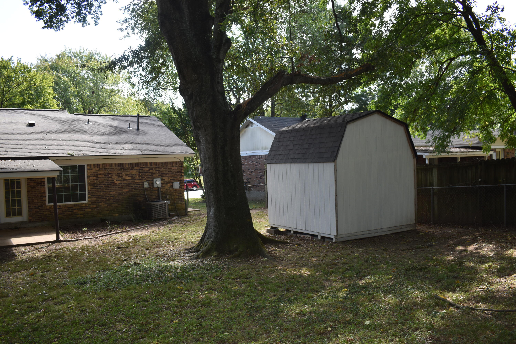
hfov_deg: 61.9
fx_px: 430
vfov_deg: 43.6
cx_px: 258
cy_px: 172
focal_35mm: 30
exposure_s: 1/200
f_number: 5
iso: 125
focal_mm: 20
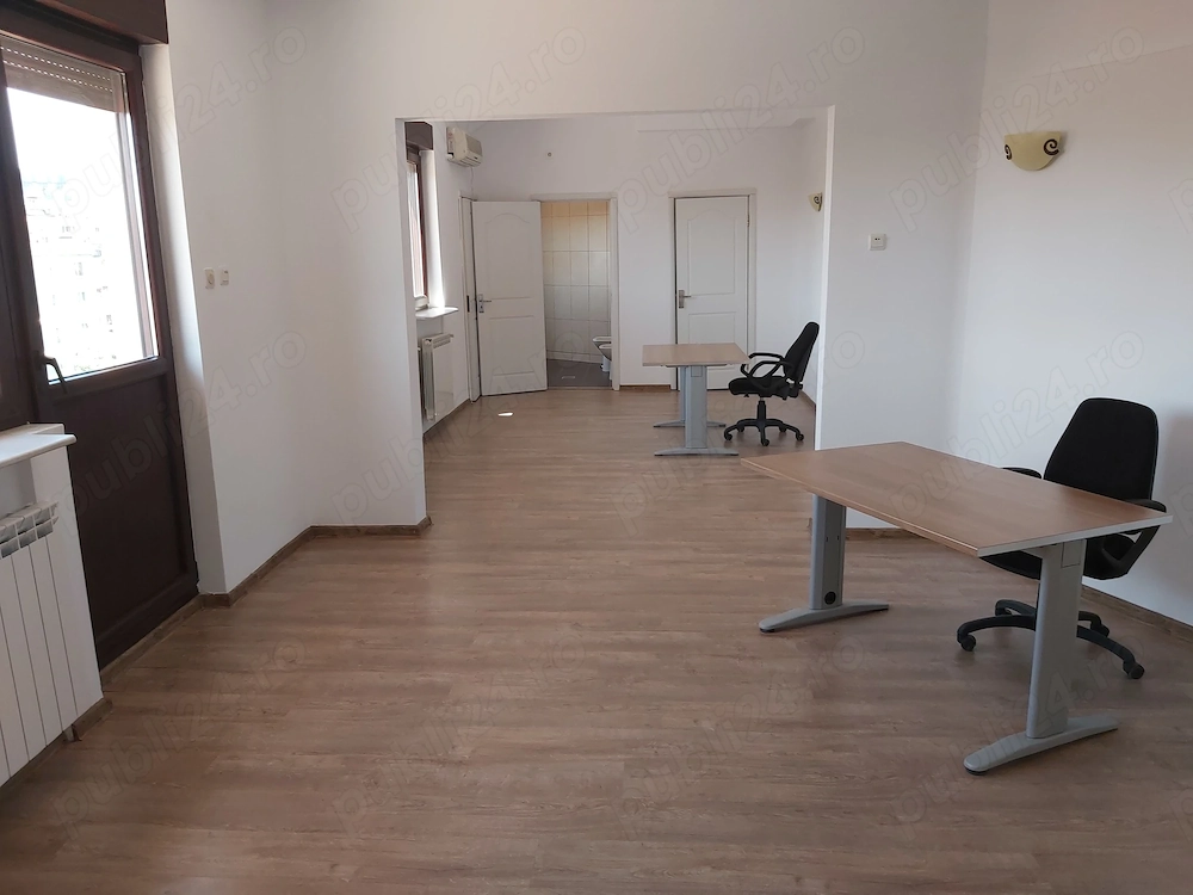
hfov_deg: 67.3
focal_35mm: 26
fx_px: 896
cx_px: 596
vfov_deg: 53.1
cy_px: 448
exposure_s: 1/50
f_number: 1.7
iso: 100
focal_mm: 3.92
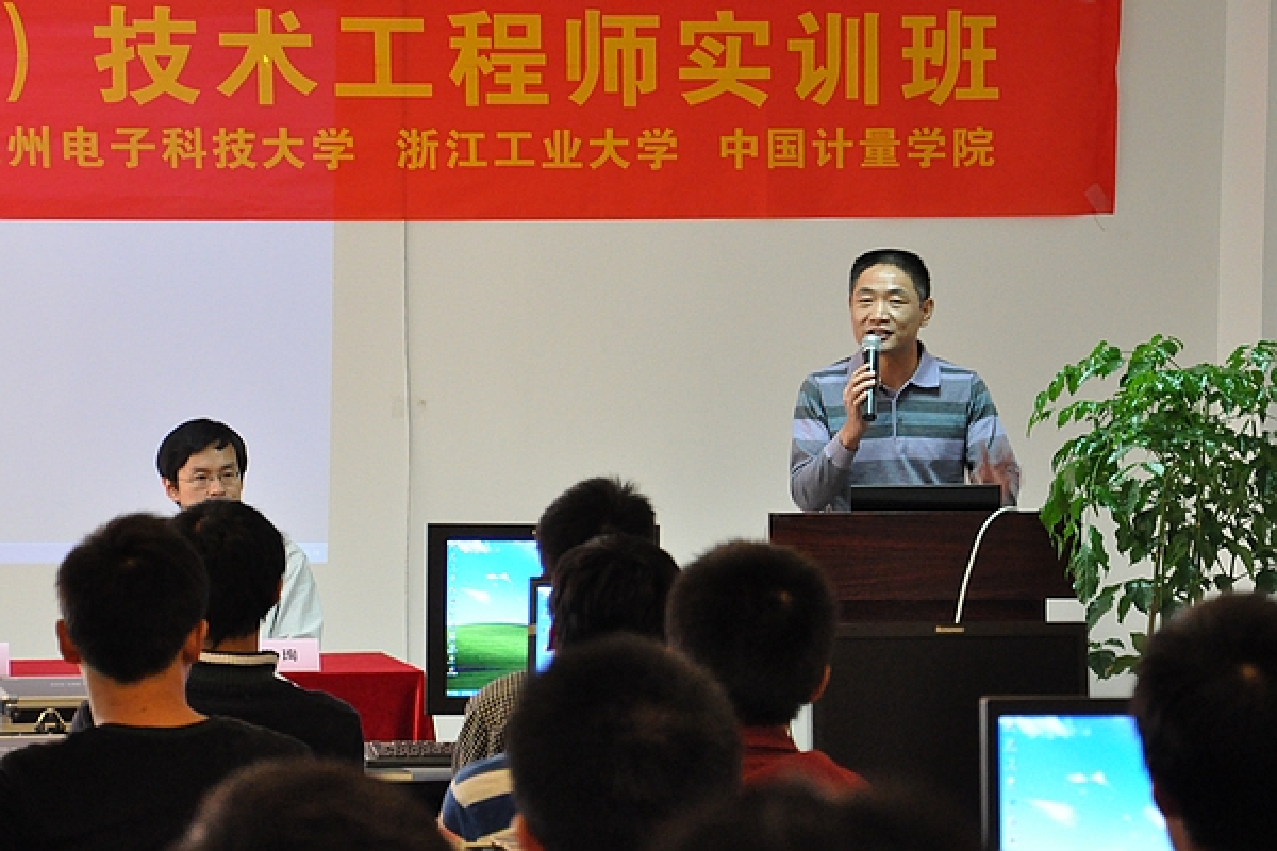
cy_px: 426
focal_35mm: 120
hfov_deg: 17.1
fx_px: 4256
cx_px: 638
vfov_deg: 11.4
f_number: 5.3
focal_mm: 80
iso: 2800
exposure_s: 1/30
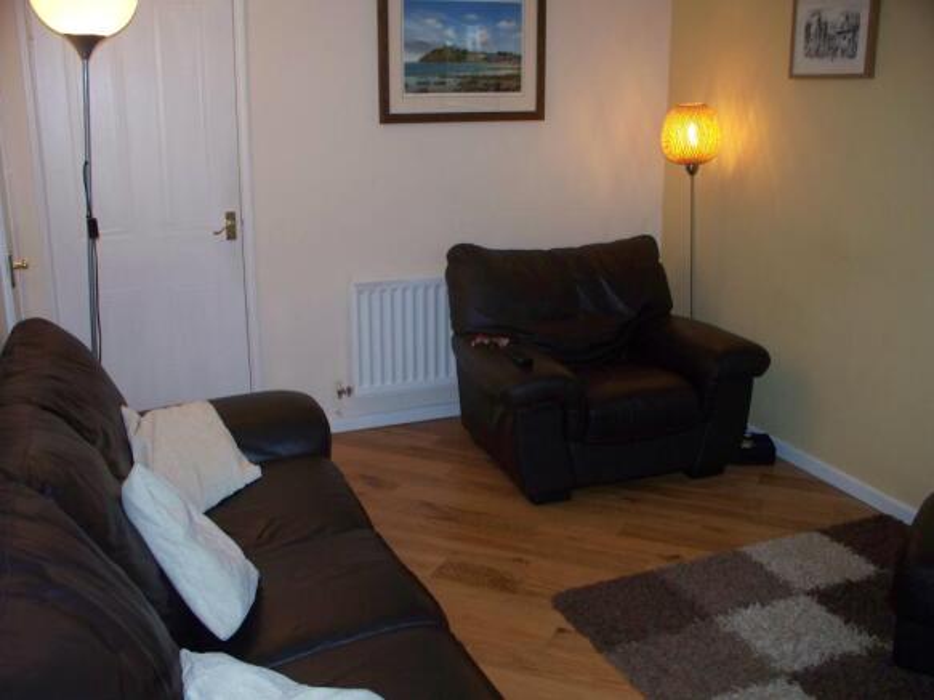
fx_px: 971
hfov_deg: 51.4
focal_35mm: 36
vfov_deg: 39.6
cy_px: 350
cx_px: 467
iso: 200
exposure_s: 1/30
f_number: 2.8
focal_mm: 7.54
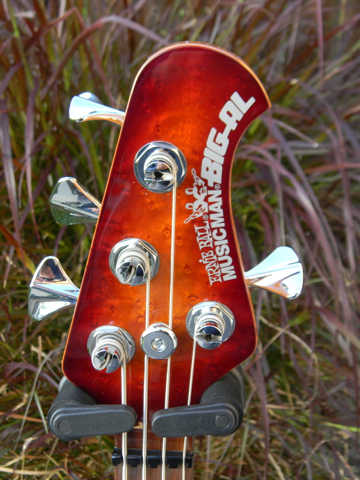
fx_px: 652
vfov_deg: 40.4
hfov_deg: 30.9
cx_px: 180
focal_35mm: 47
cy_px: 240
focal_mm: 8.6
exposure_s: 1/30
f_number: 3.9
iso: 85
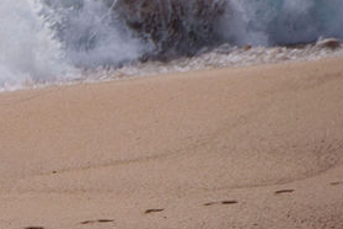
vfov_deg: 1.4
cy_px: 193
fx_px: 9232
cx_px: -154
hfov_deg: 2.1
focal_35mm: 969
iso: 200
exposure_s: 1/1000
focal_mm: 300
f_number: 9.5
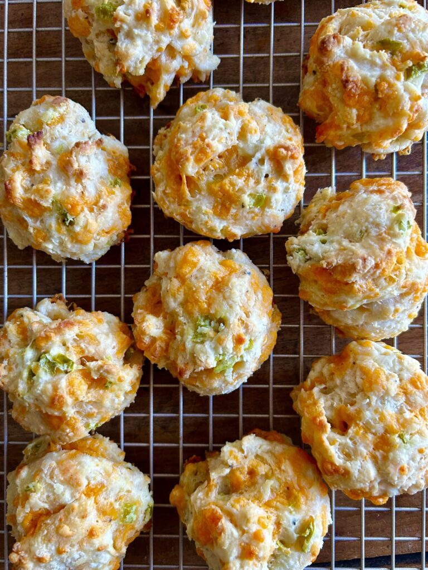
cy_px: 285
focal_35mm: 26
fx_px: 429
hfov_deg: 53.1
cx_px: 214
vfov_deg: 67.3
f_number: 1.5
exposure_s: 1/91
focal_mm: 5.7
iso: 125
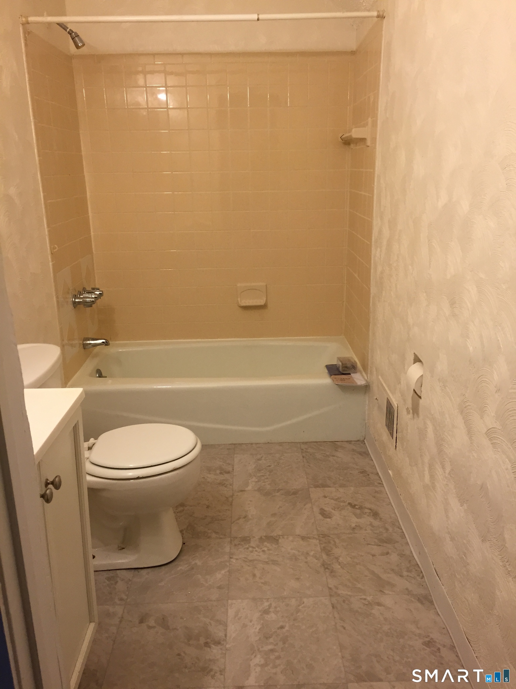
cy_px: 344
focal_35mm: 29
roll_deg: +1.5
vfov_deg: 61.7
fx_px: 576
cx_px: 258
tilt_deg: -16.8
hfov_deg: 48.2
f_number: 2.2
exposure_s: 1/30
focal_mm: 4.15
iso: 40
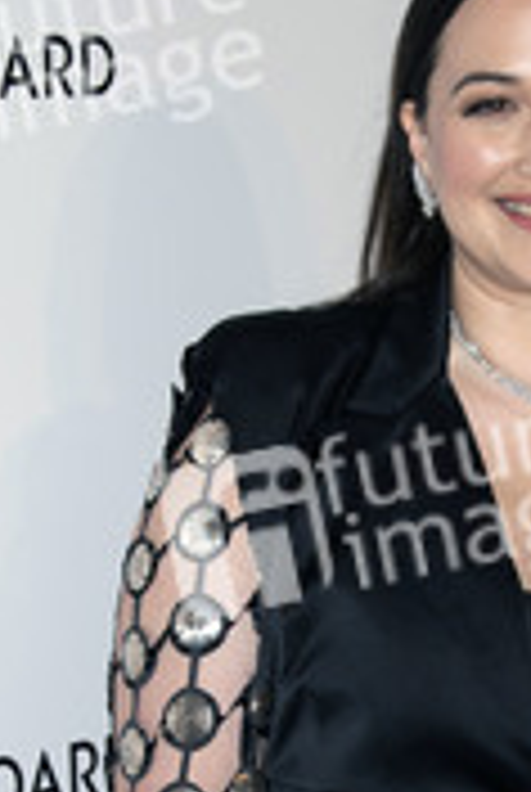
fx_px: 2402
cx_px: 524
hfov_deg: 12.5
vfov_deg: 18.4
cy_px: 738
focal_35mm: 109
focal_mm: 48
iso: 400
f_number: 7.1
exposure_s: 1/200
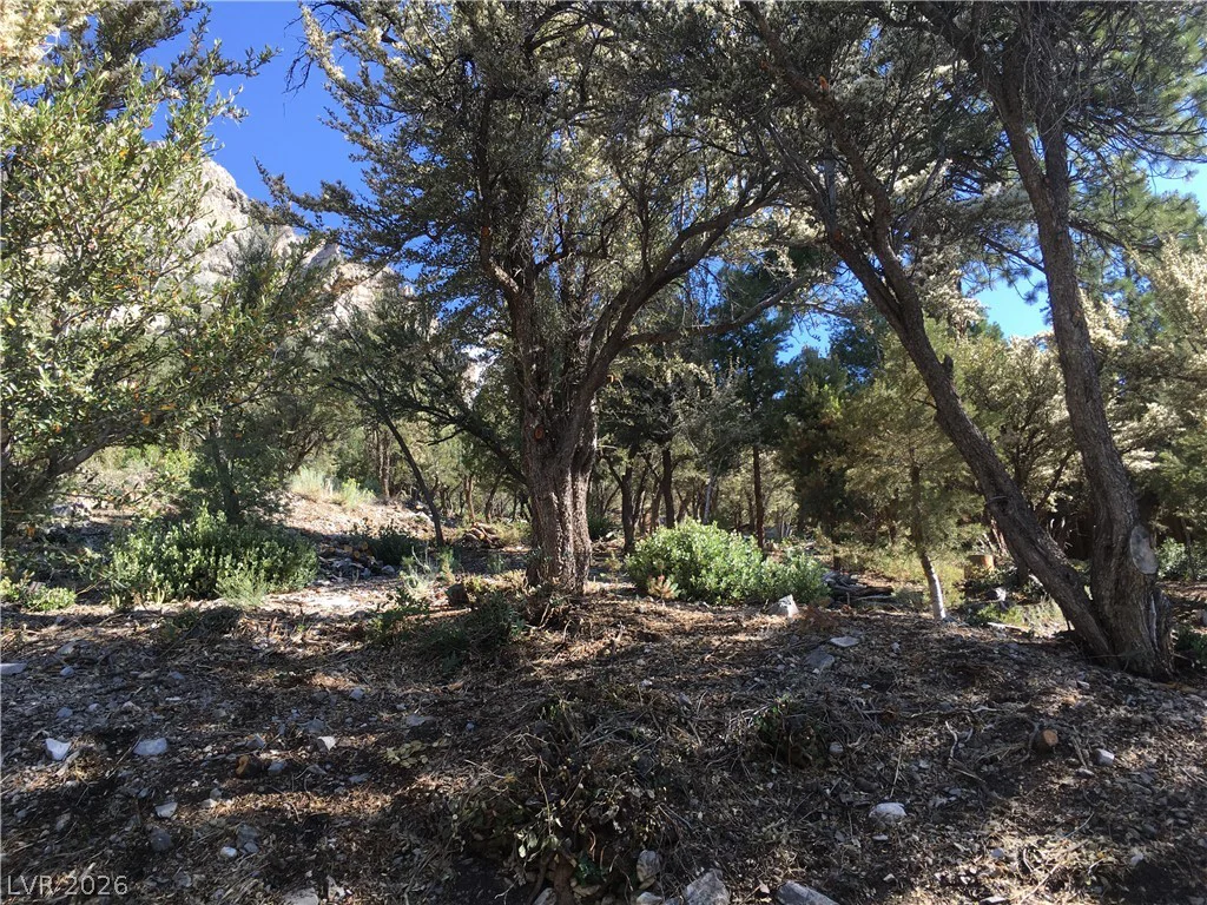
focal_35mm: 29
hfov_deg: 61.7
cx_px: 604
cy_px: 452
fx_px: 1011
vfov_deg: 48.2
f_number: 2.2
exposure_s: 1/359
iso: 25
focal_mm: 4.15
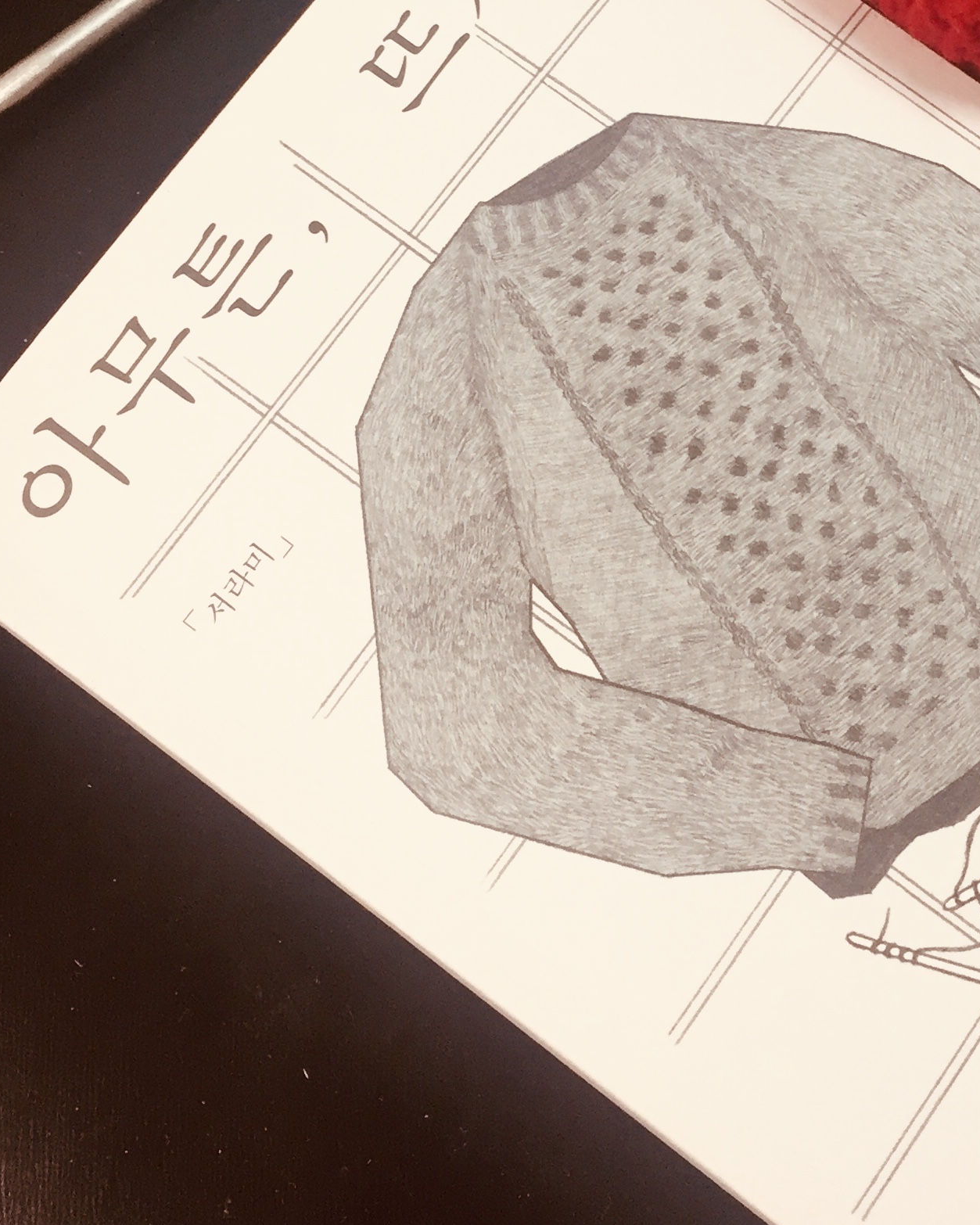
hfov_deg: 25.5
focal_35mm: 59
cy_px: 288
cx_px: 727
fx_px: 2139
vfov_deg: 31.3
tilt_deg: -70.7
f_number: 2.2
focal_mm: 4.15
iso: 32
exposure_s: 1/30
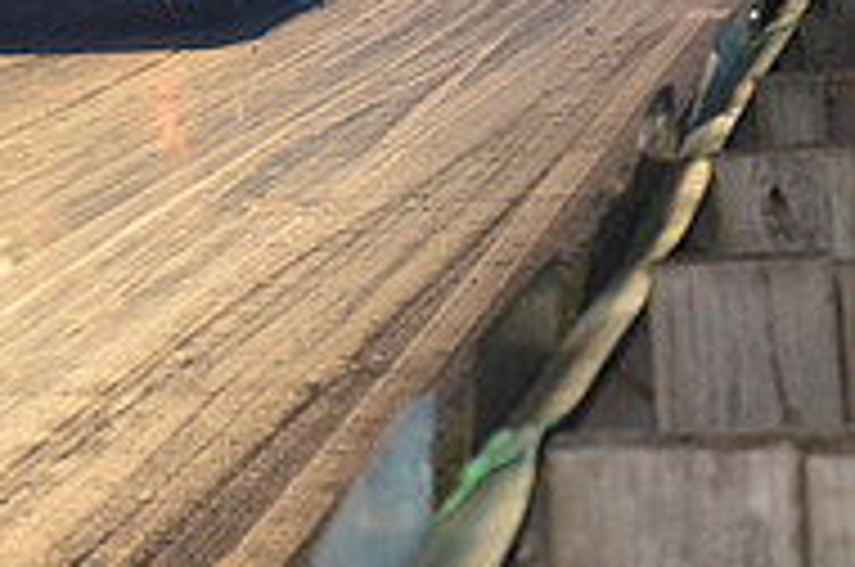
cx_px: -441
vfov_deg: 4.4
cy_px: -194
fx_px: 7374
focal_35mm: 311
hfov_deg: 6.5
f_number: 7.1
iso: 1000
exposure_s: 1/50
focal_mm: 68
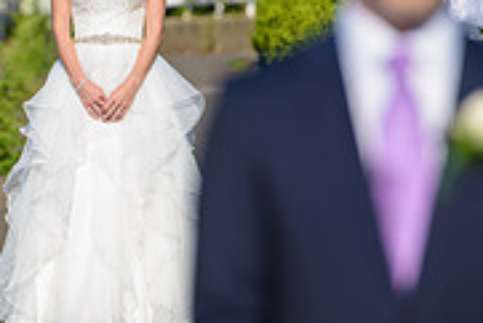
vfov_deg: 2.2
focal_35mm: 640
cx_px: 0
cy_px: 73
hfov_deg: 3.2
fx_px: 8593
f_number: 4
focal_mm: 200
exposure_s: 1/2500
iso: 200
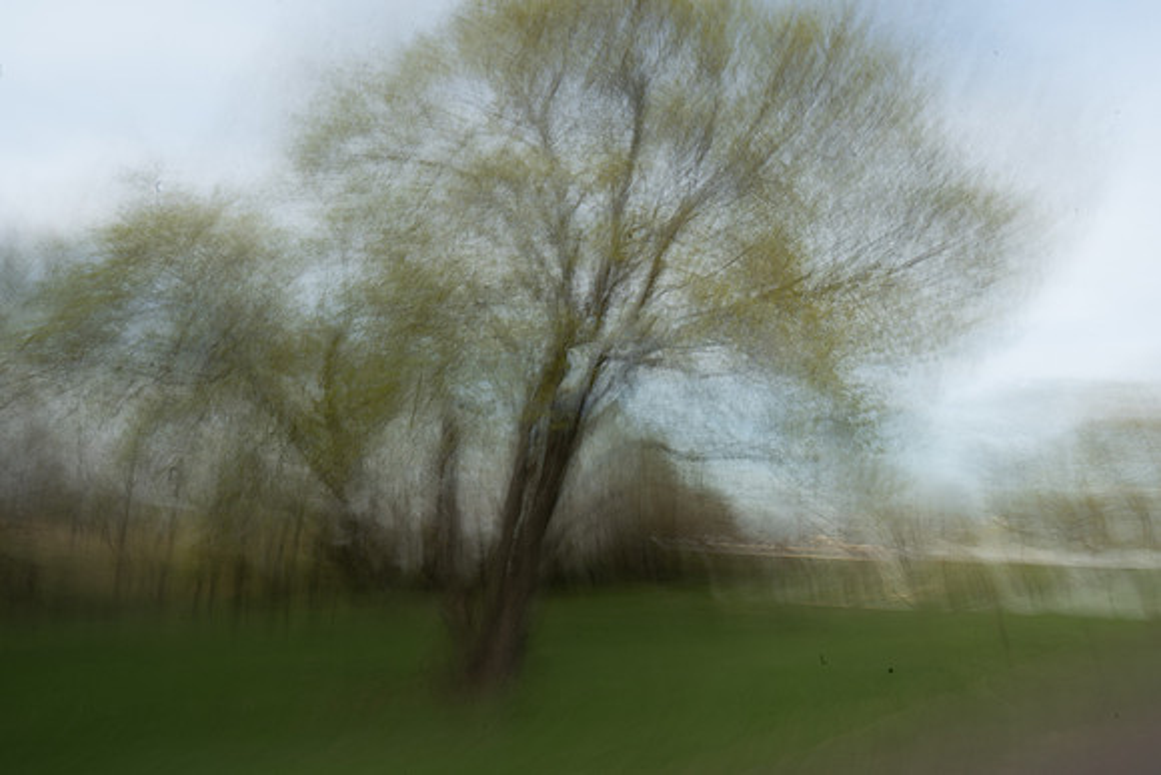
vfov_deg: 46.4
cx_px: 580
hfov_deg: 65.5
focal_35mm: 28
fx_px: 903
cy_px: 388
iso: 100
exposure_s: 1/2
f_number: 22
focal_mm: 28
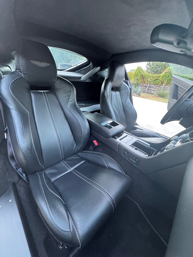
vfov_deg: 102.1
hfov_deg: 85.7
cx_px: 96
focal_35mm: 14
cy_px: 128
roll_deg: -4.6
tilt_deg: -24.9
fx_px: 104
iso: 640
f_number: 2.2
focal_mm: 2.22
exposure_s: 1/60
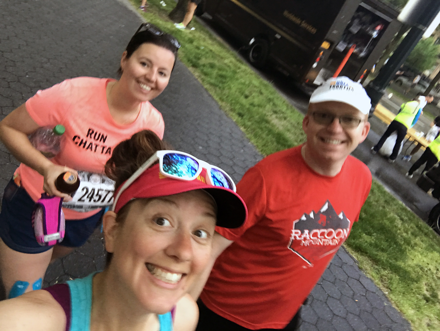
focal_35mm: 32
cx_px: 220
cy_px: 166
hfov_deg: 56.8
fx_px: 407
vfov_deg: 44.2
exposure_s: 1/30
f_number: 2.2
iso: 80
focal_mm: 2.87
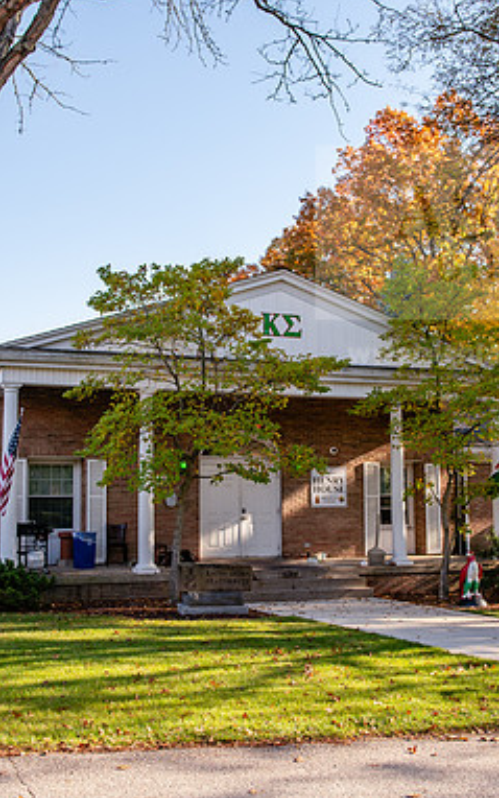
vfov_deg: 41.8
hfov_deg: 26.9
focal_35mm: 48
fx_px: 1044
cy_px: 398
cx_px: 253
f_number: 4
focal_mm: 31
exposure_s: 1/400
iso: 200
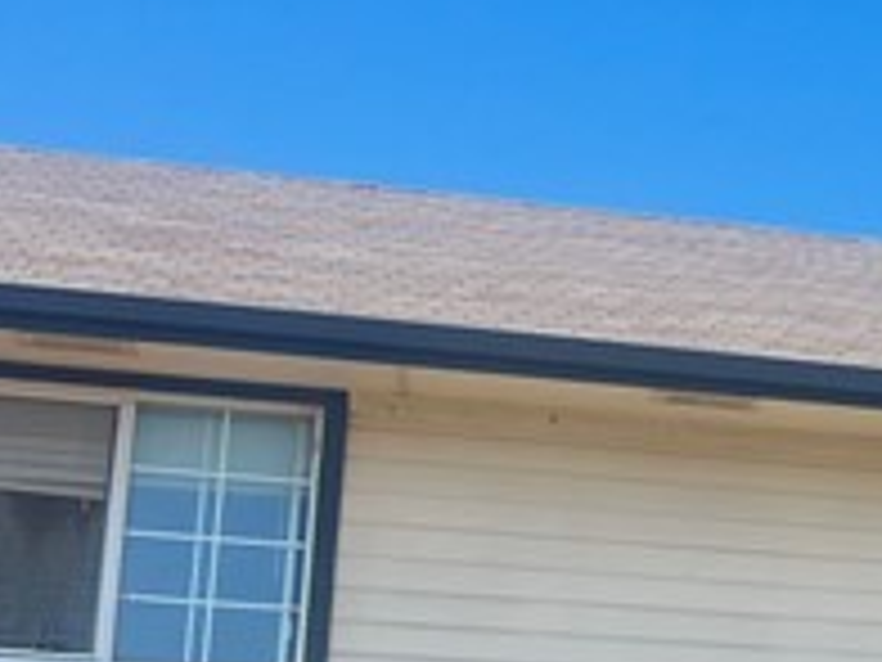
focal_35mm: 136
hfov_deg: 13.0
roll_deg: +0.4
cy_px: 603
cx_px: 1652
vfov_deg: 10.8
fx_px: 3465
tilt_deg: +11.4
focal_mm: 5.7
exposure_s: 1/1553
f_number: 1.5
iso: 50
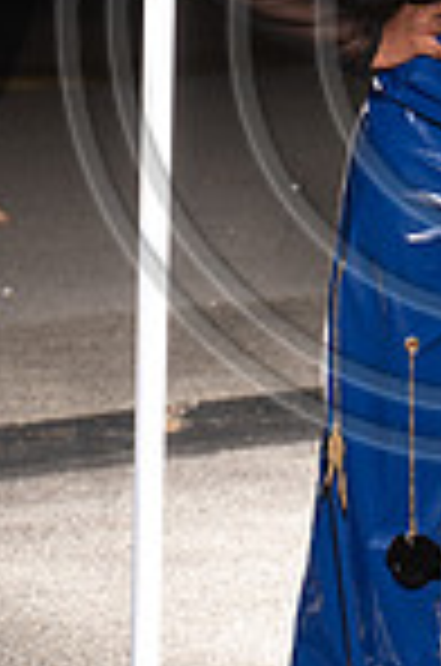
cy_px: 9
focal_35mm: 341
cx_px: 515
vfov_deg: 6.0
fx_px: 6295
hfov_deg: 4.0
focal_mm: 112
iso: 1000
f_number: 6.3
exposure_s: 1/200
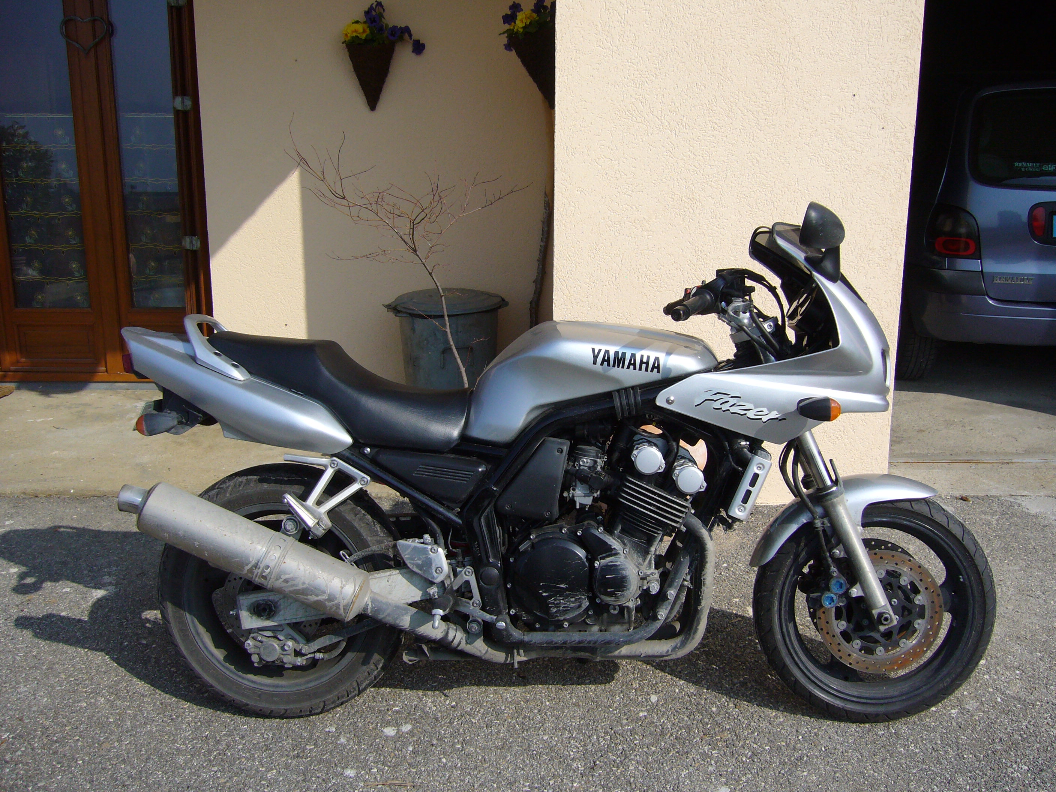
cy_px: 396
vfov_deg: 40.7
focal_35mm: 35
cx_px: 528
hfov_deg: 52.6
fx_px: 1068
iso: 100
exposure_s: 1/640
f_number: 5.6
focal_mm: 5.8
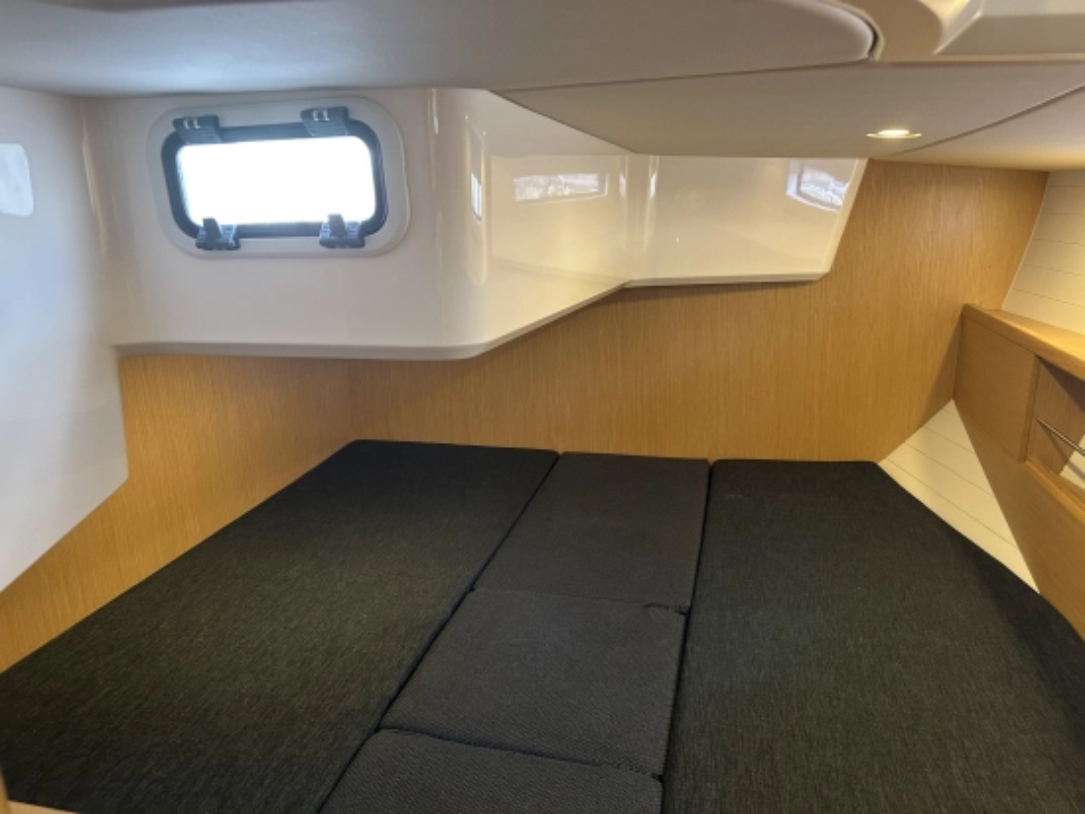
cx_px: 542
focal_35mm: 24
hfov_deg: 71.6
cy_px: 407
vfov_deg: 56.9
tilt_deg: -14.9
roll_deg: +2.0
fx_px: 753
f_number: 1.78
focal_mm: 6.86
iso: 400
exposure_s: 1/60
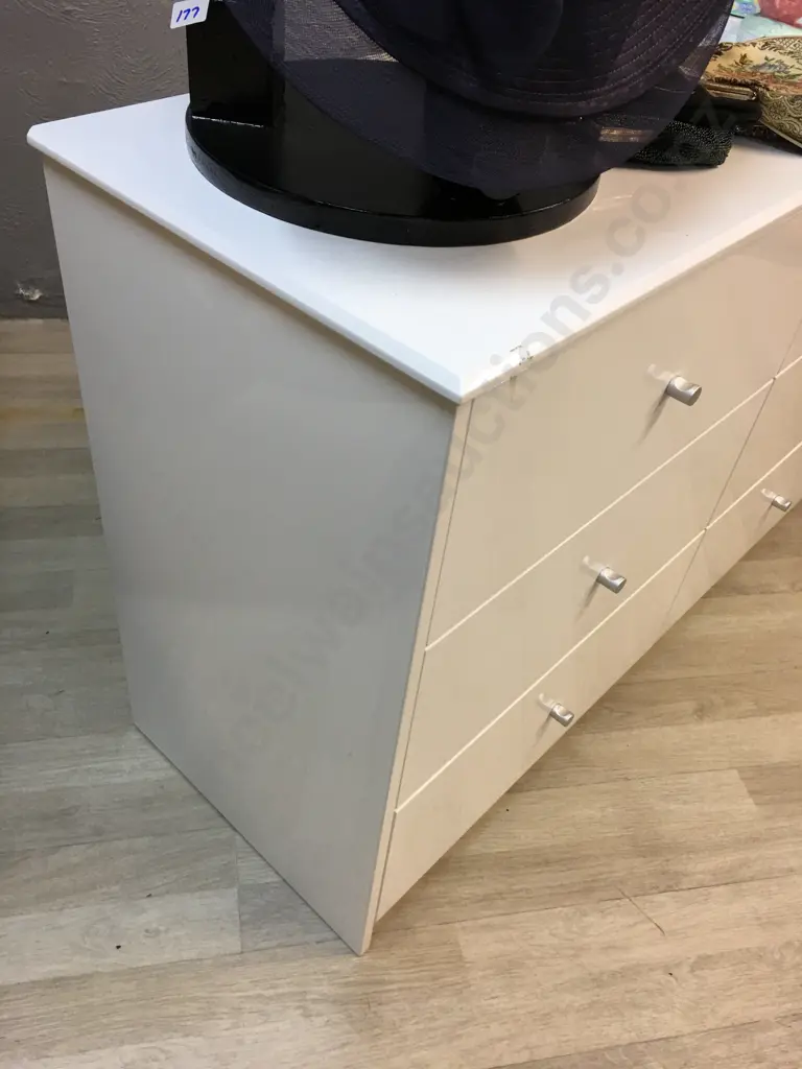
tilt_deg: -42.8
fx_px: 896
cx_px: 401
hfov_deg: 48.2
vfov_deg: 61.7
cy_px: 534
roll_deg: -9.4
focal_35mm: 29
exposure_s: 1/33
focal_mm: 4.15
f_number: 2.2
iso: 40
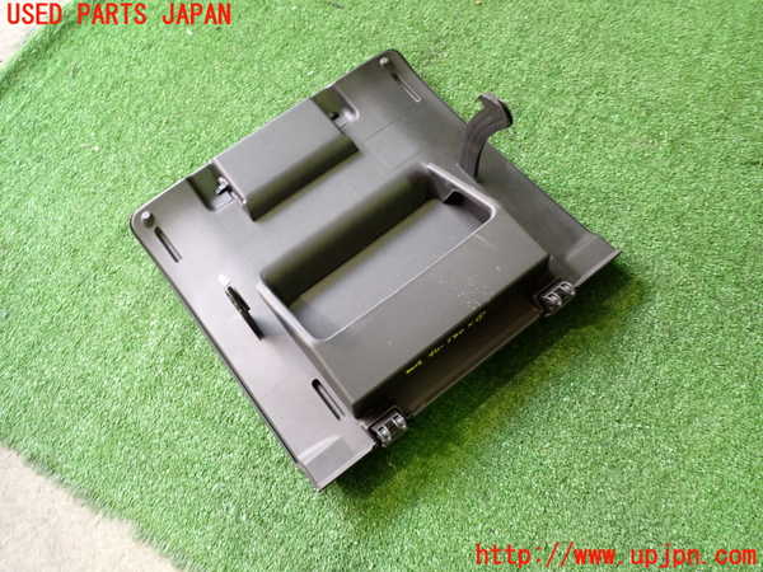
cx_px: 382
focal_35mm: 30
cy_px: 286
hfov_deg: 60.0
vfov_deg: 46.8
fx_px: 661
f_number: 2.3
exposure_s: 1/30
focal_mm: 5.4
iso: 320
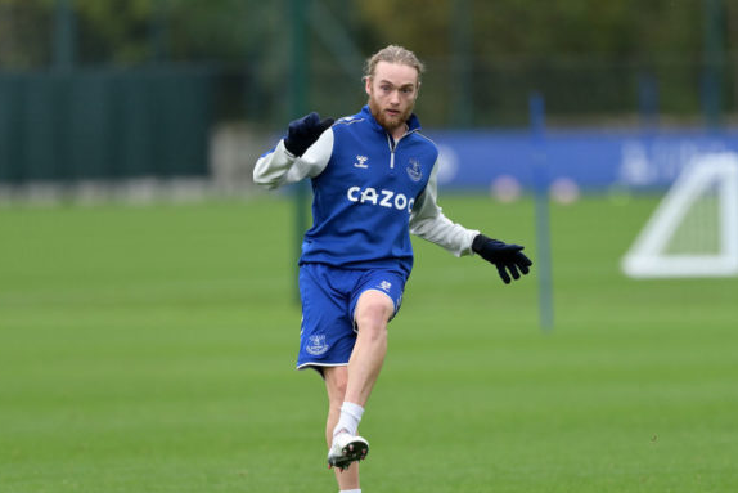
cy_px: 299
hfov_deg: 3.9
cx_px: 361
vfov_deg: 2.6
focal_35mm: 535
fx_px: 10970
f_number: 3.5
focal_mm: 400
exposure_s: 1/2000
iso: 1000
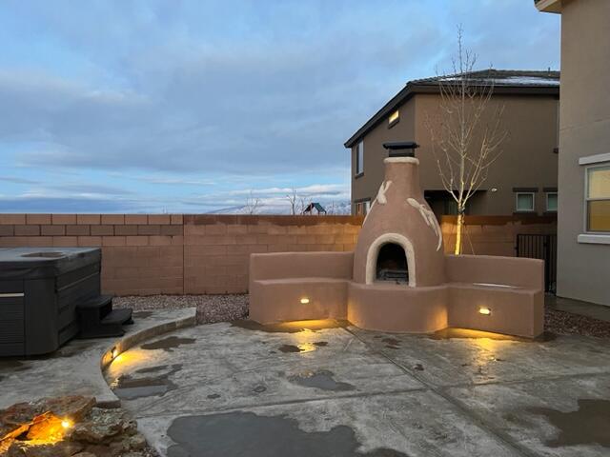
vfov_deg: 53.1
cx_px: 305
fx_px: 458
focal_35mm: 26
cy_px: 228
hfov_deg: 67.3
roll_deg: +0.2
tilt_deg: -2.1
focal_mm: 5.7
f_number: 1.5
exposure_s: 1/45
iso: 500
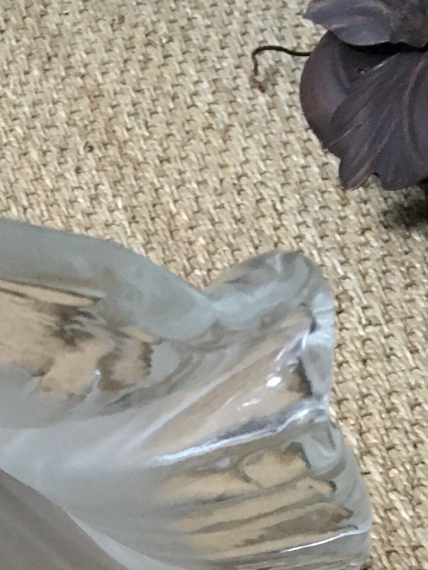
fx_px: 1451
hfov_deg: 16.2
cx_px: -60
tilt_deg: -50.8
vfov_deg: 20.7
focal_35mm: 88
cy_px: 692
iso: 400
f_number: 2.2
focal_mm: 4.15
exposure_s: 1/17
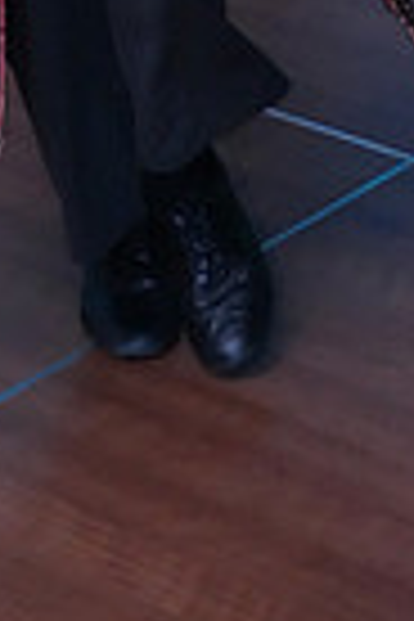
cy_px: -585
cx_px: 403
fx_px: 2760
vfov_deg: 11.6
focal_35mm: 160
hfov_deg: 8.5
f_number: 4.5
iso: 8000
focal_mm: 38
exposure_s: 1/200
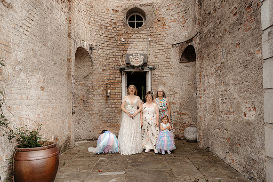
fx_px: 265
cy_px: 91
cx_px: 136
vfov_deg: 37.9
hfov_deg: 54.4
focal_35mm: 35
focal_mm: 35
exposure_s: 1/320
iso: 200
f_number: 5
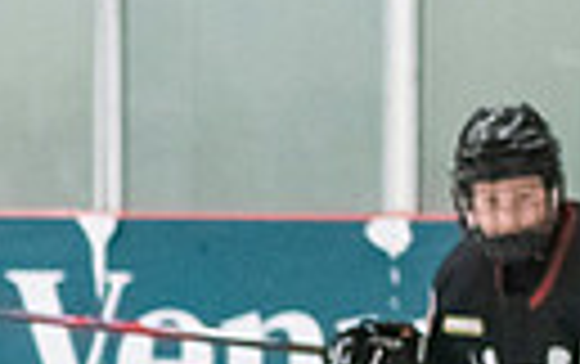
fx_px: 7977
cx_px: -637
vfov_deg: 2.6
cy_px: 589
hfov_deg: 4.1
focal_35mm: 504
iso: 2500
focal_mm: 70
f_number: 3.2
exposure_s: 1/800
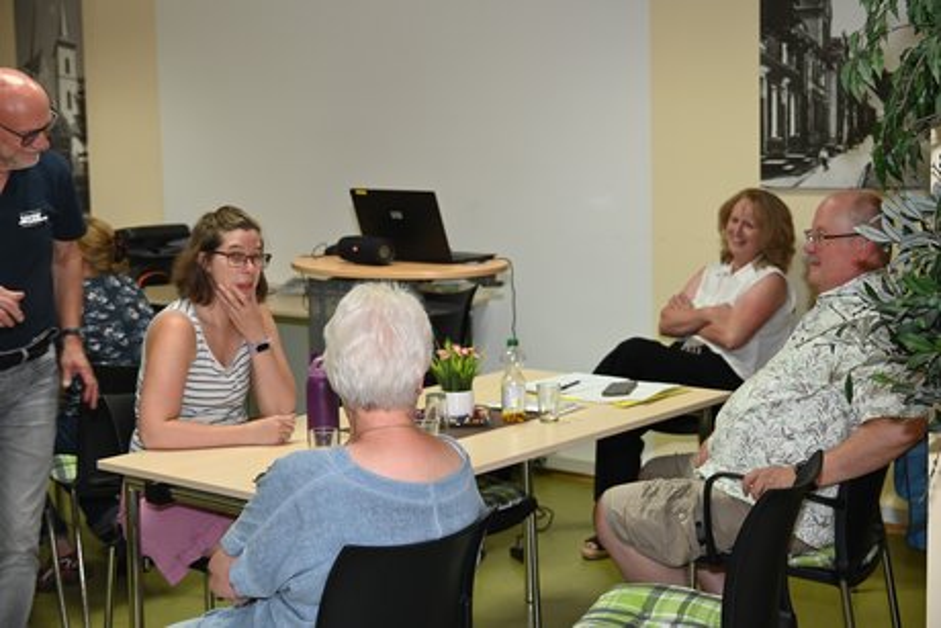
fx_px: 1516
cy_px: 314
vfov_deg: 23.4
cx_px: 470
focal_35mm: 58
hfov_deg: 34.5
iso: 720
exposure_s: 1/60
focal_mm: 58
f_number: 5.6
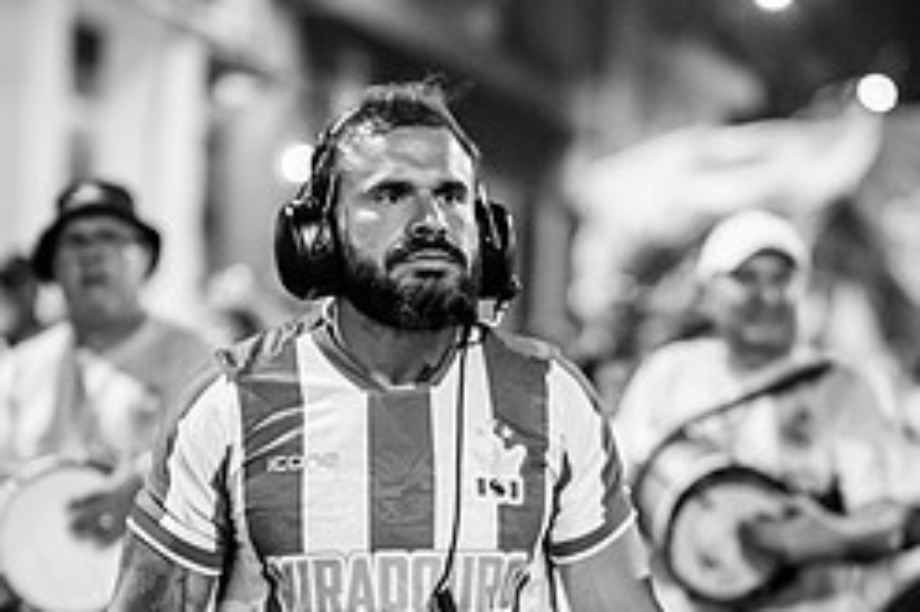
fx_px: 2988
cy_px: 510
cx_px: 571
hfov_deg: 17.5
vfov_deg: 11.6
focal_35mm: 117
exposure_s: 1/320
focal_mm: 50
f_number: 1.2
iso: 1250
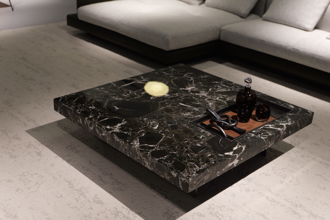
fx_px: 431
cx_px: 165
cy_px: 110
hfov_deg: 41.9
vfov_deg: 28.6
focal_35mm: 47
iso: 320
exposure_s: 1/50
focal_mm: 47
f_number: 2.8
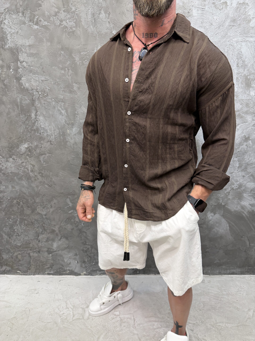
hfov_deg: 56.8
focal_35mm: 24
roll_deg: +4.1
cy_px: 170
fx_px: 236
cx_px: 128
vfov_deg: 71.6
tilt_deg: -19.7
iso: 125
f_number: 1.78
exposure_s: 1/100
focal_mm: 6.76
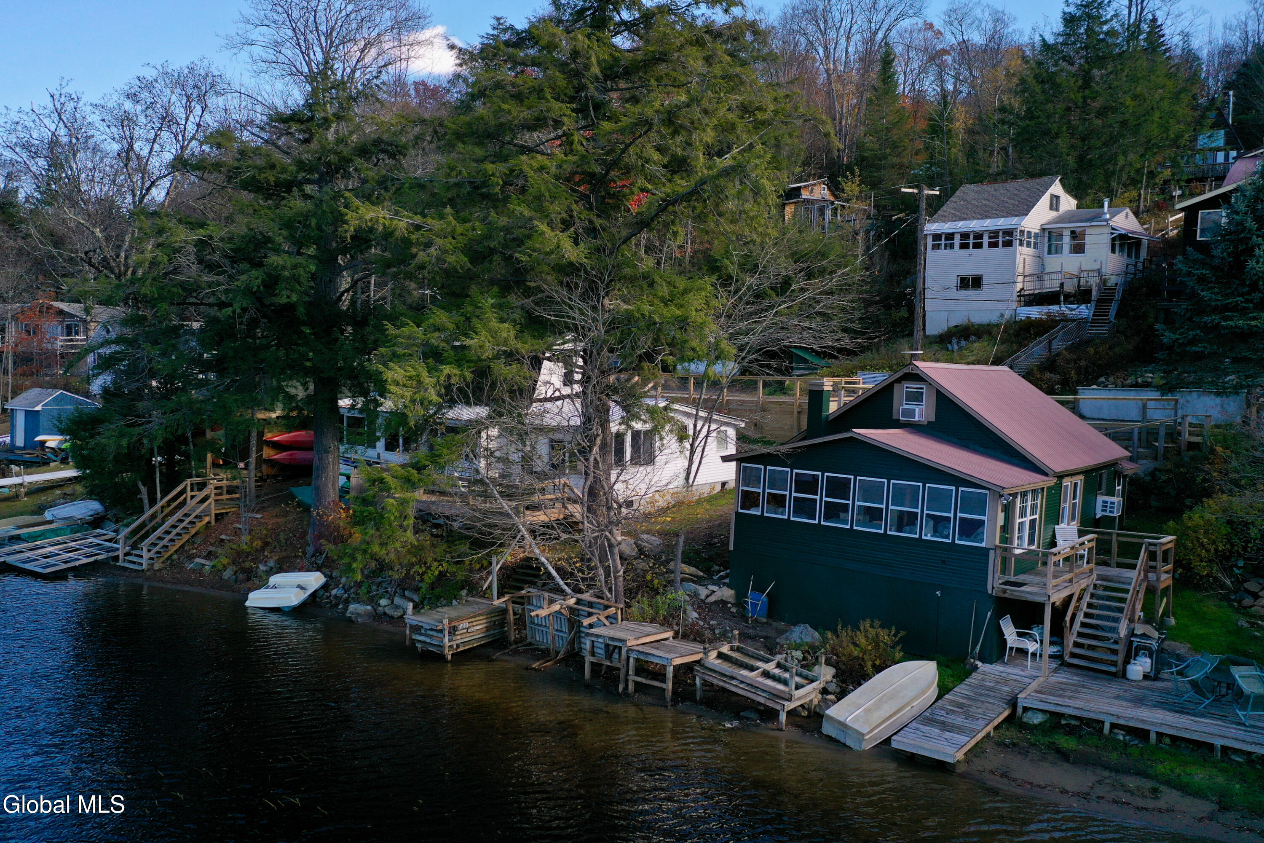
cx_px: 632
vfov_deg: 46.4
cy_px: 422
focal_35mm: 28
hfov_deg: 65.5
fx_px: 983
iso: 100
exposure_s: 1/40
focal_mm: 10.26
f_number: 3.2
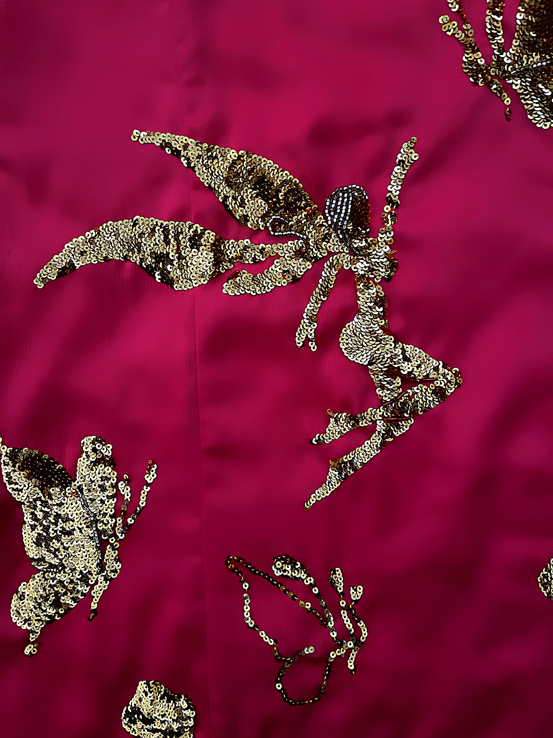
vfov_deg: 67.3
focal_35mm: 26
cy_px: 369
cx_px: 276
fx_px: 554
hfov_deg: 53.1
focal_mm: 5.1
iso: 1000
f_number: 1.6
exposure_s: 1/30
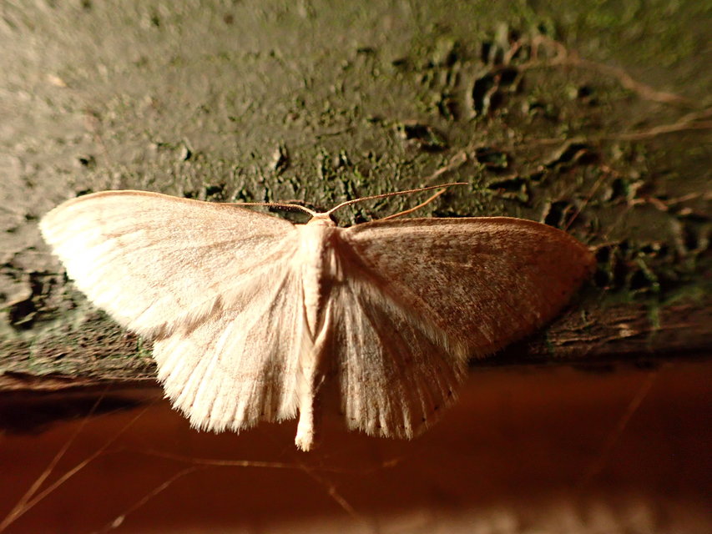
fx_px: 617
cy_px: 267
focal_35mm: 30
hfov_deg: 60.0
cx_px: 356
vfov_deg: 46.8
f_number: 2.3
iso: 800
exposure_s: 1/60
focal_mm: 5.4
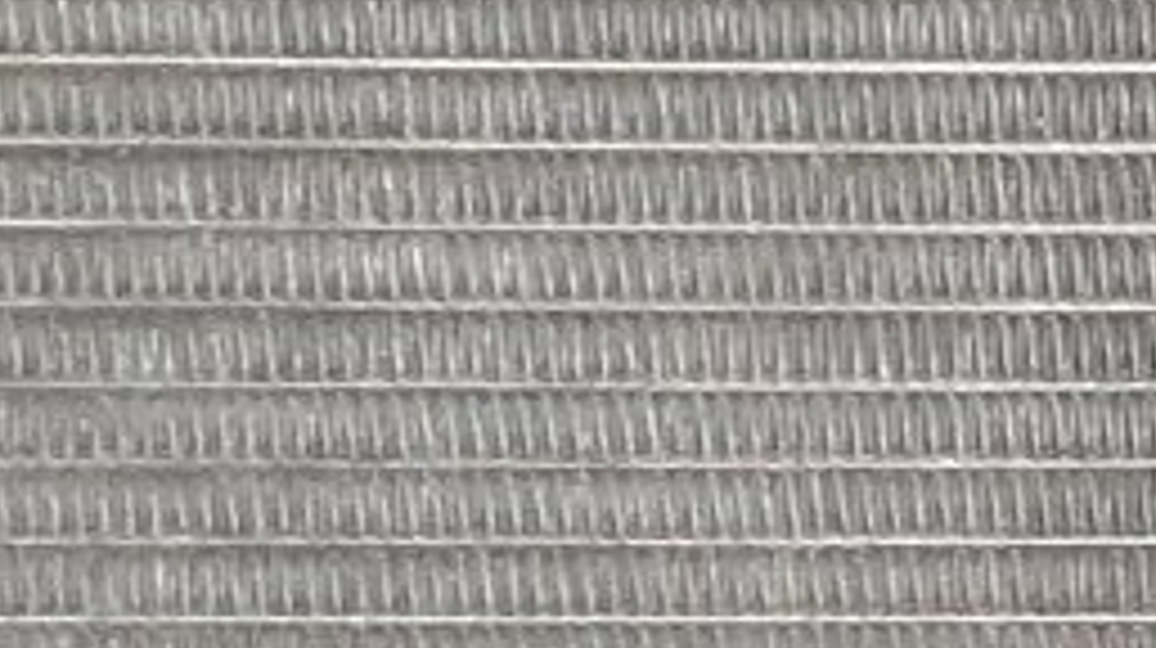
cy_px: 886
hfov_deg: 12.6
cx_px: 1925
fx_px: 4869
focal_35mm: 159
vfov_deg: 7.5
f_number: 1.7
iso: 547
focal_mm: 3.93
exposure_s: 1/20
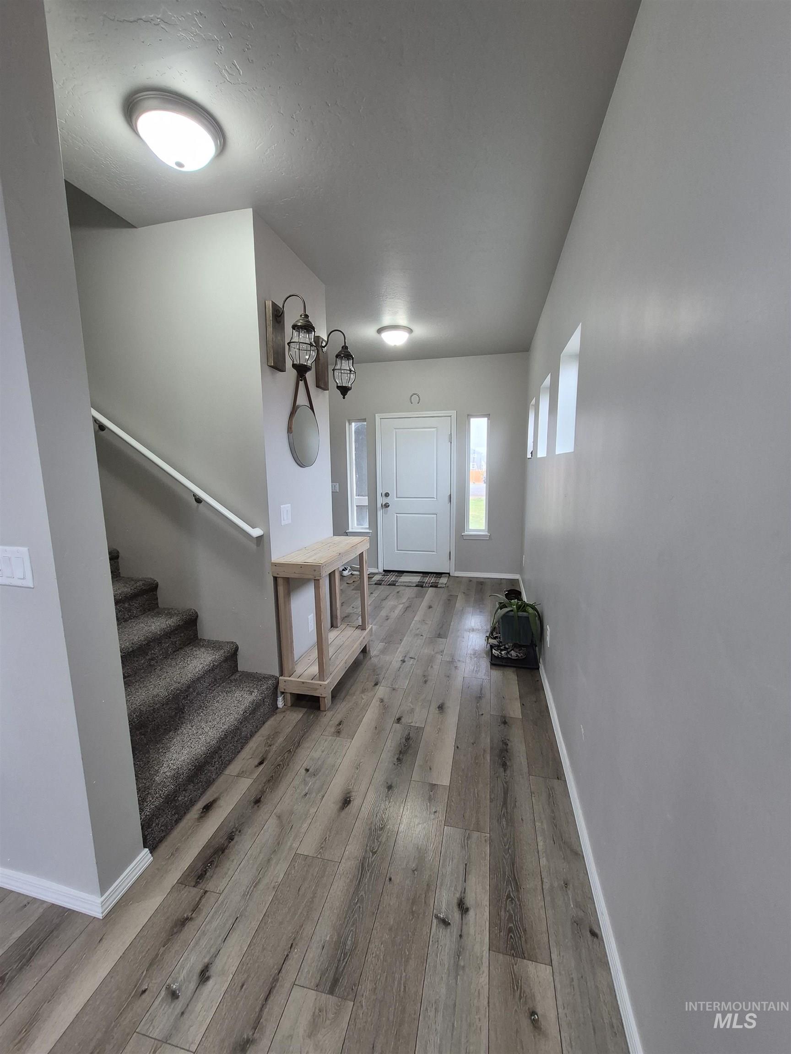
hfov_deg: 89.9
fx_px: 396
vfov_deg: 106.2
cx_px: 396
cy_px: 527
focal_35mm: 13
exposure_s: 1/60
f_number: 2.2
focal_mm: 1.74
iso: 200
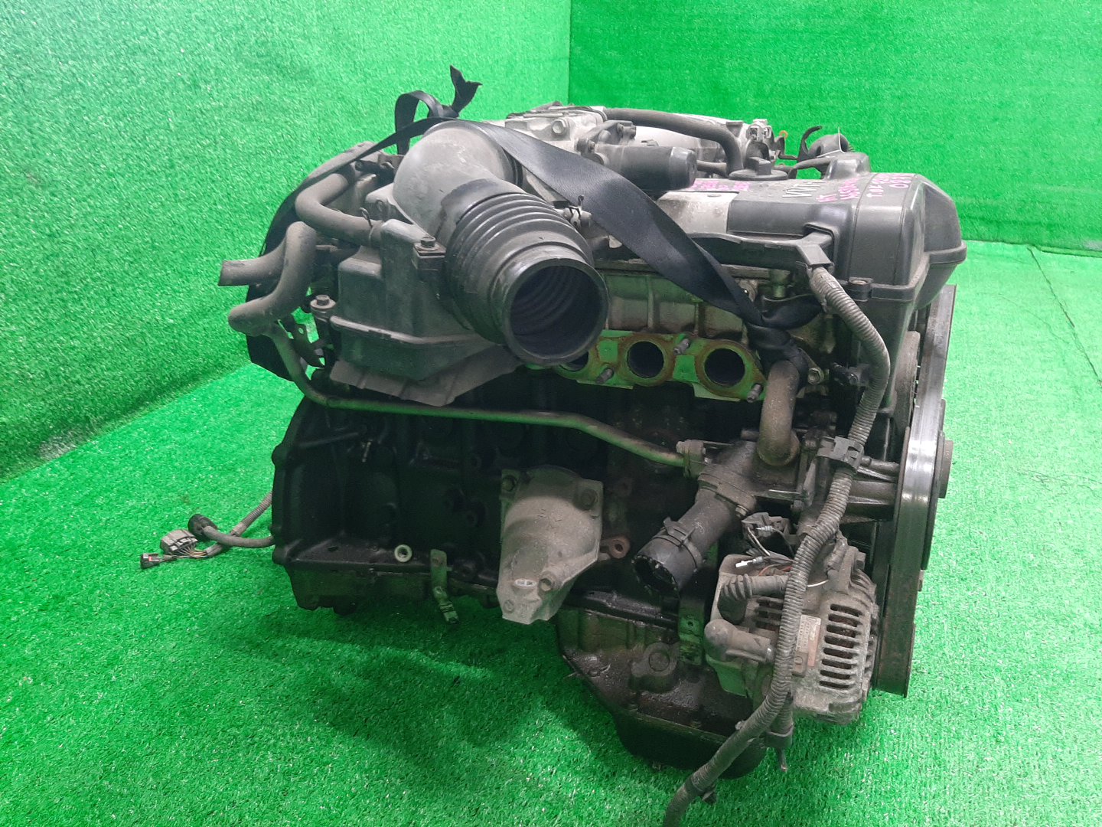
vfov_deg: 53.1
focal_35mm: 26
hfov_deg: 67.3
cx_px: 551
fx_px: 828
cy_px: 414
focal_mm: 3.93
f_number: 1.7
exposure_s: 1/50
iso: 239
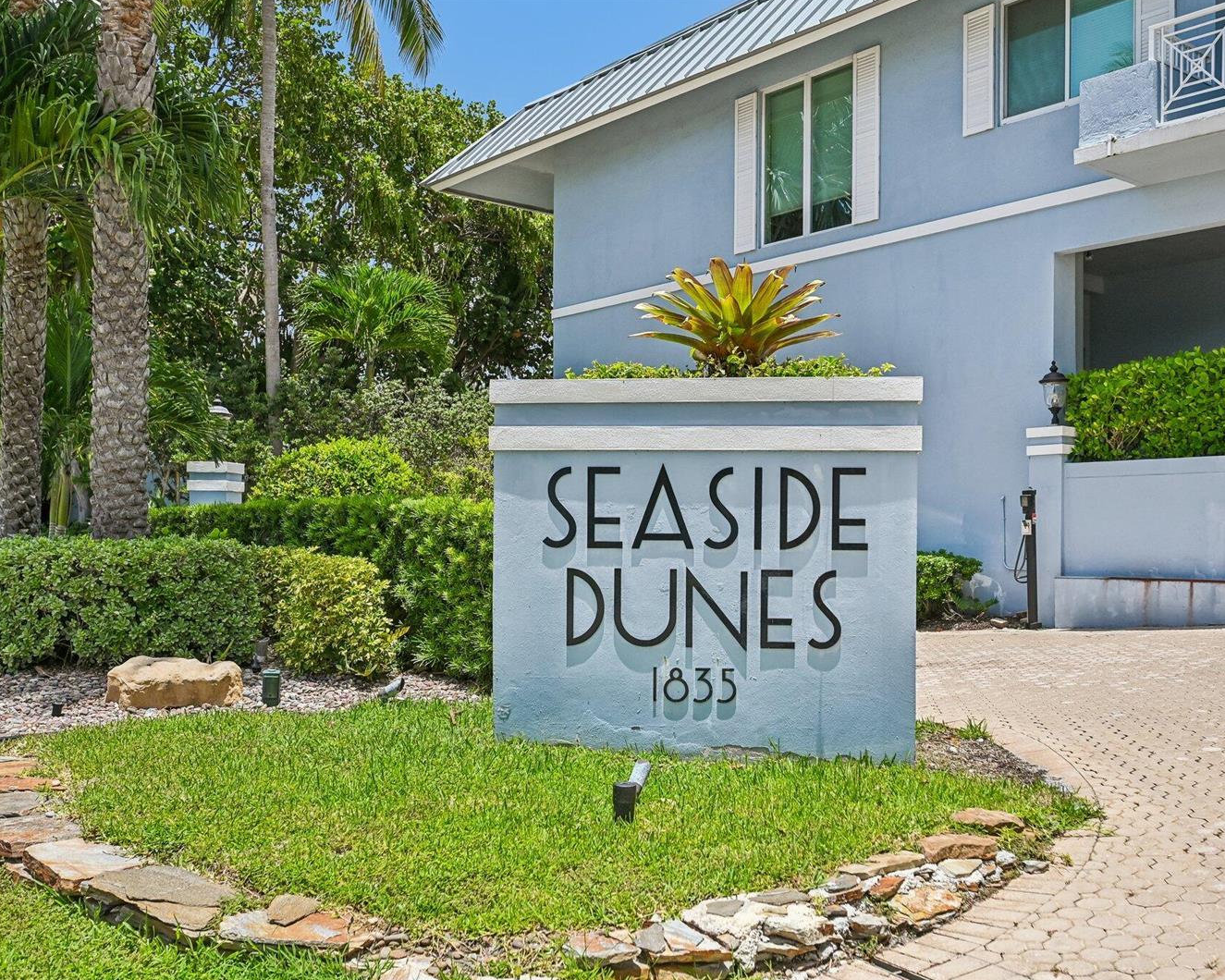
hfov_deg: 52.6
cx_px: 709
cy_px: 489
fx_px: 1233
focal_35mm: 34
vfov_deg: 43.4
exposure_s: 1/4000
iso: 400
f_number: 4
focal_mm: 30
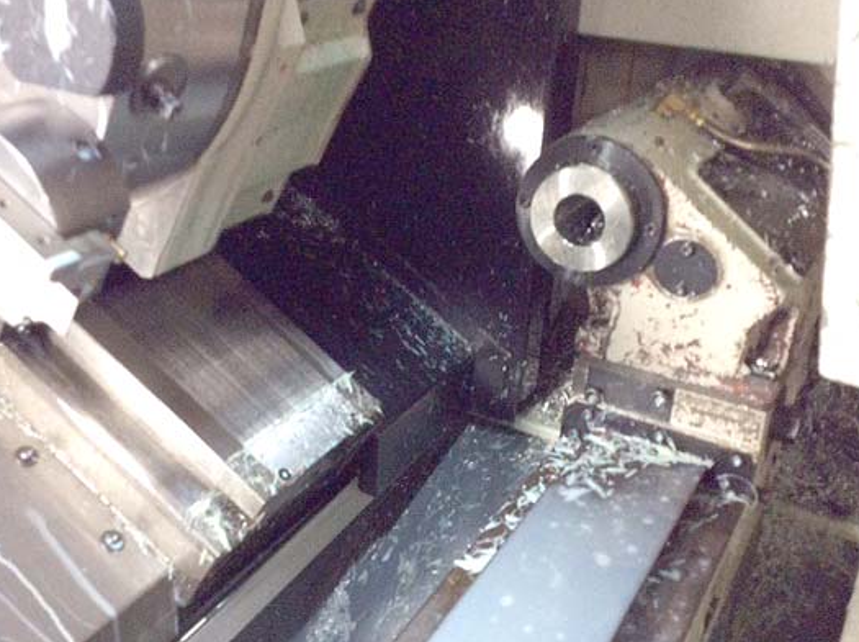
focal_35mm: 39
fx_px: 966
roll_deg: -4.6
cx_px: 437
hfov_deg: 47.9
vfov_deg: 36.7
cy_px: 357
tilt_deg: -31.1
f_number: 2.4
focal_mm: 3.3
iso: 250
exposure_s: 1/17
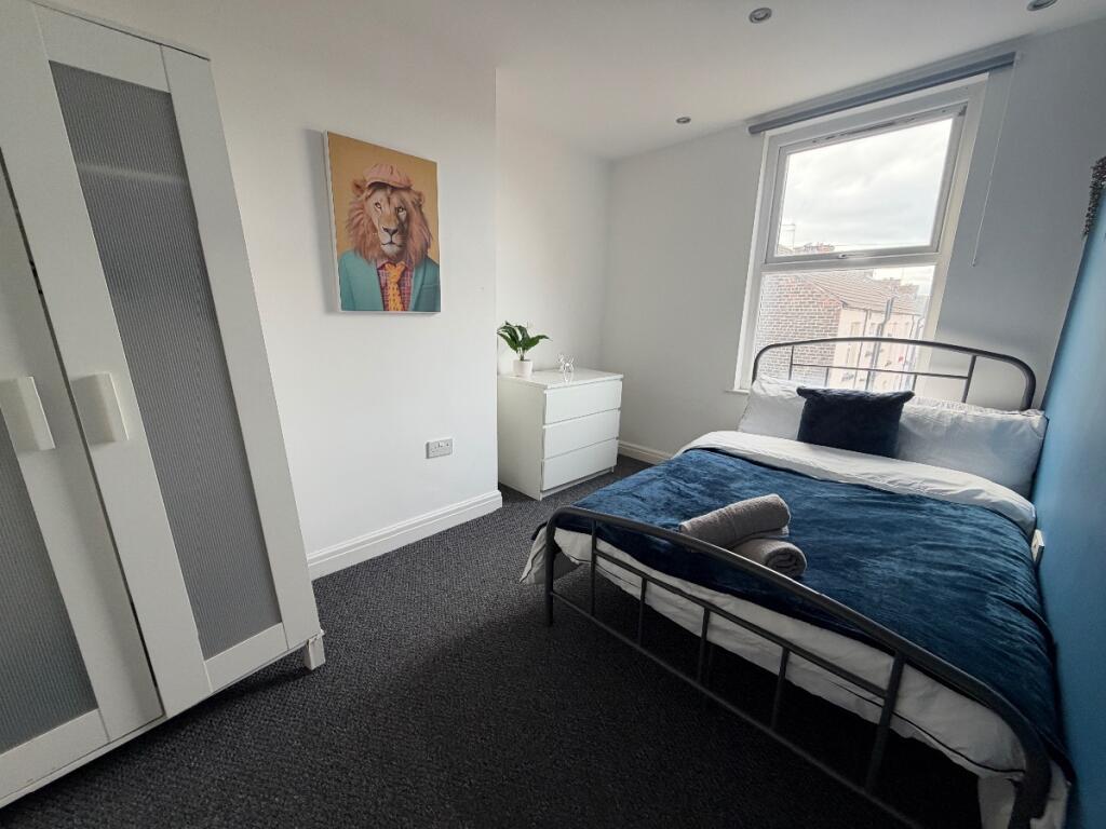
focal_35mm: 14
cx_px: 553
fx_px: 447
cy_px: 414
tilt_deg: -12.3
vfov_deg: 85.7
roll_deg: -0.3
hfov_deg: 102.1
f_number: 2.2
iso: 250
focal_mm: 2.22
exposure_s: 1/121
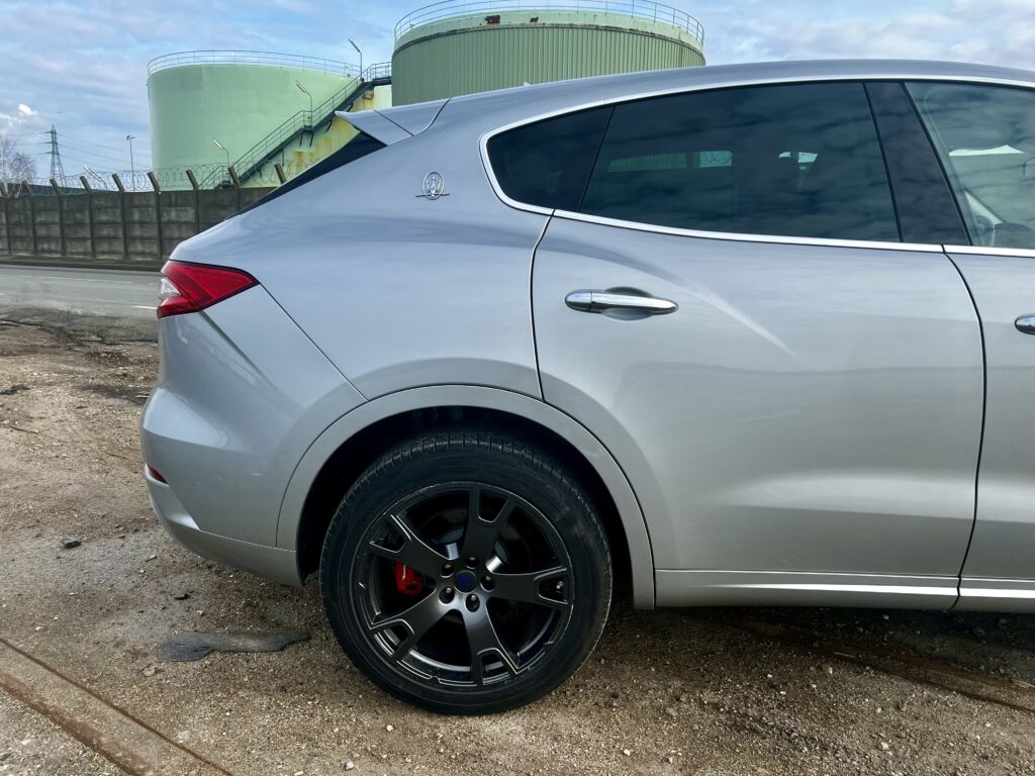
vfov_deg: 53.1
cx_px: 518
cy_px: 388
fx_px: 777
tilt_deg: -11.0
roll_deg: -0.7
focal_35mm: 26
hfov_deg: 67.3
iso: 50
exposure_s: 1/2008
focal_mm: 5.7
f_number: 1.5
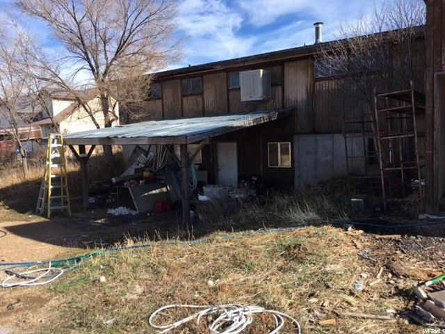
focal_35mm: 29
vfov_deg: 48.2
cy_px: 167
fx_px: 373
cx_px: 222
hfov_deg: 61.7
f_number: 2.2
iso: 25
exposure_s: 1/855
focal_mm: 4.15
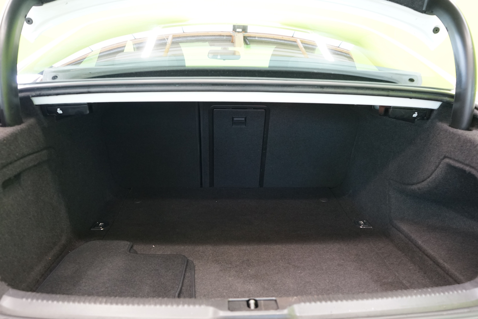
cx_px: 239
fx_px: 412
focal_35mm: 31
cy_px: 160
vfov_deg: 42.3
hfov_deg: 60.3
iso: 2500
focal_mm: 31
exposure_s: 1/20
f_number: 5
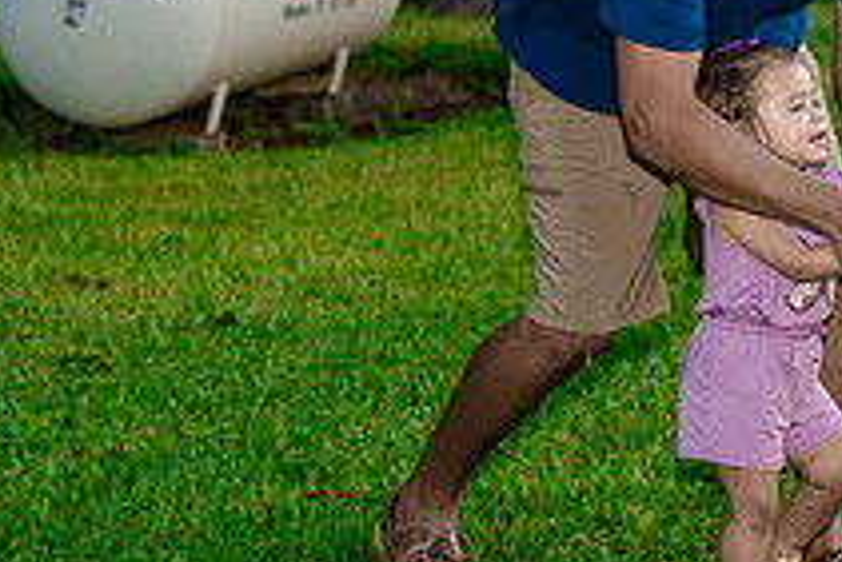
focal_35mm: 206
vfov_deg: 6.7
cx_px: 762
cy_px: 233
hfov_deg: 9.9
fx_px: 4821
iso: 2000
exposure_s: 1/250
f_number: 3.2
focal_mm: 75
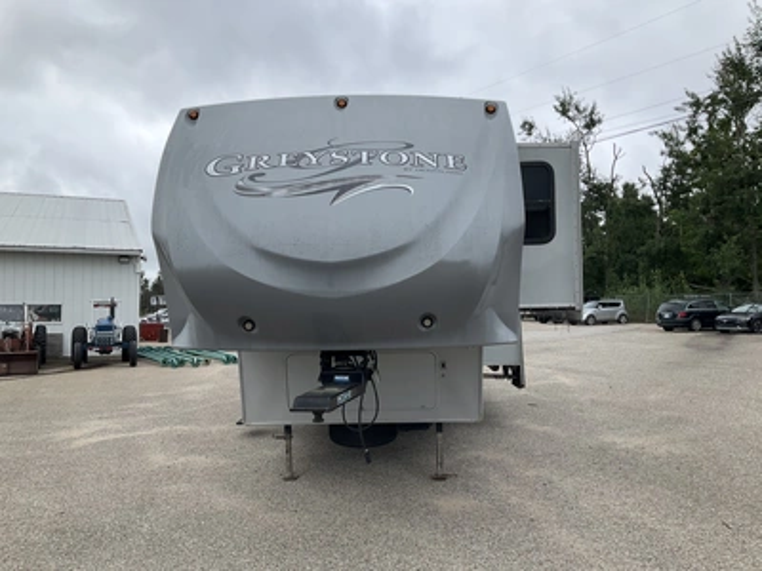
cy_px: 286
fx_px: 638
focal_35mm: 29
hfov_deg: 61.7
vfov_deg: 48.2
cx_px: 381
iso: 25
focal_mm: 3
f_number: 1.8
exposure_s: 1/1121
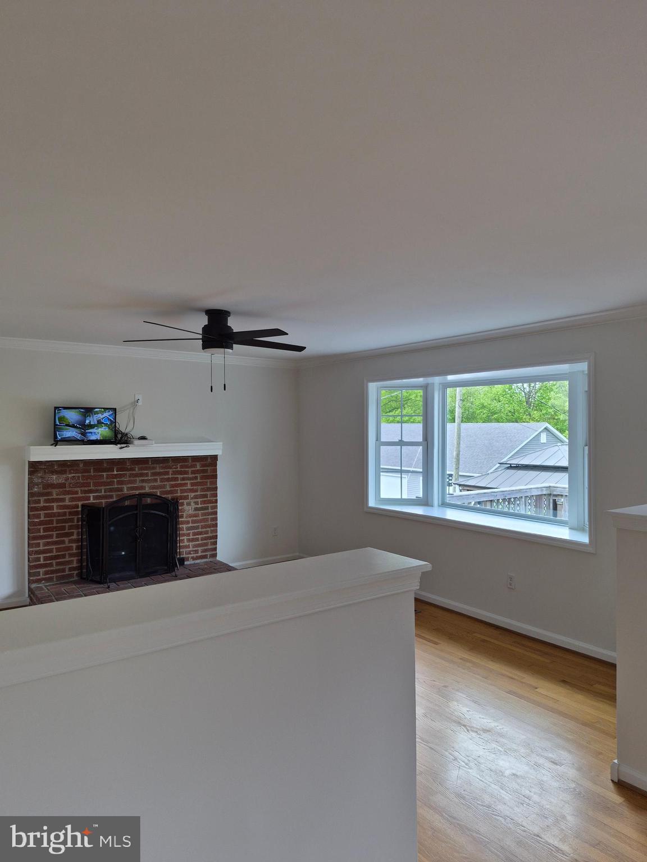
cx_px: 324
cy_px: 431
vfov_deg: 73.9
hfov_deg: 58.9
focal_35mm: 23
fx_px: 573
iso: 50
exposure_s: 1/120
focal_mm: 5.4
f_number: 1.8
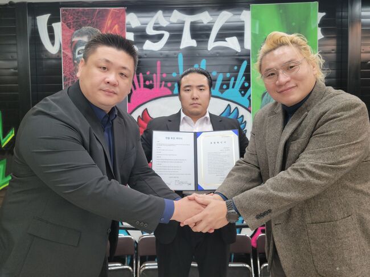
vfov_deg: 49.7
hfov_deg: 63.5
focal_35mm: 28
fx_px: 299
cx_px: 185
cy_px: 138
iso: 125
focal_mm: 5.9
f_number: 2
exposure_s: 1/60
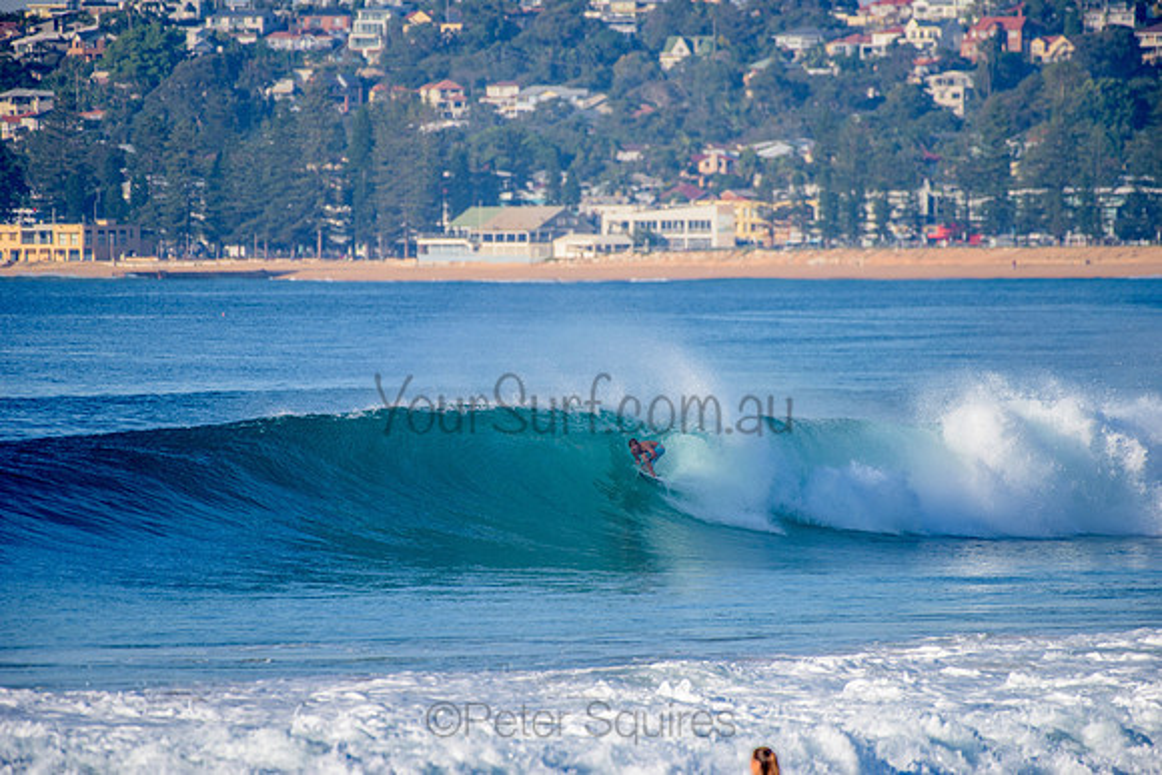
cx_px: 581
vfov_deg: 2.8
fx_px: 16142
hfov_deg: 4.1
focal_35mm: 500
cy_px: 388
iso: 180
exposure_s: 1/1600
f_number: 5.6
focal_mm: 500
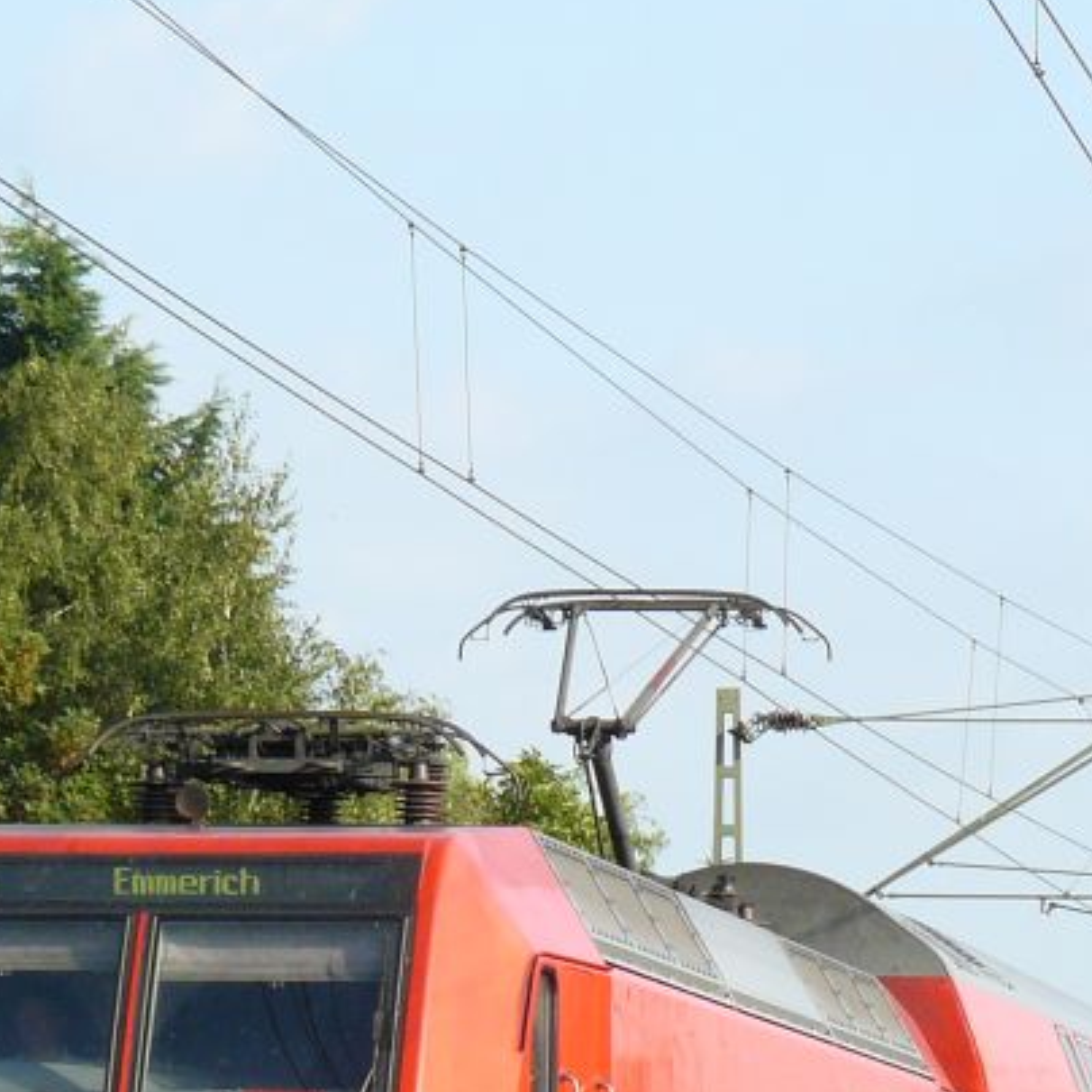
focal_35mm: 278
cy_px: 1111
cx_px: 522
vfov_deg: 6.3
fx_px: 9922
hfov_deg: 6.3
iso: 100
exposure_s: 1/500
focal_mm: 17.7
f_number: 3.2
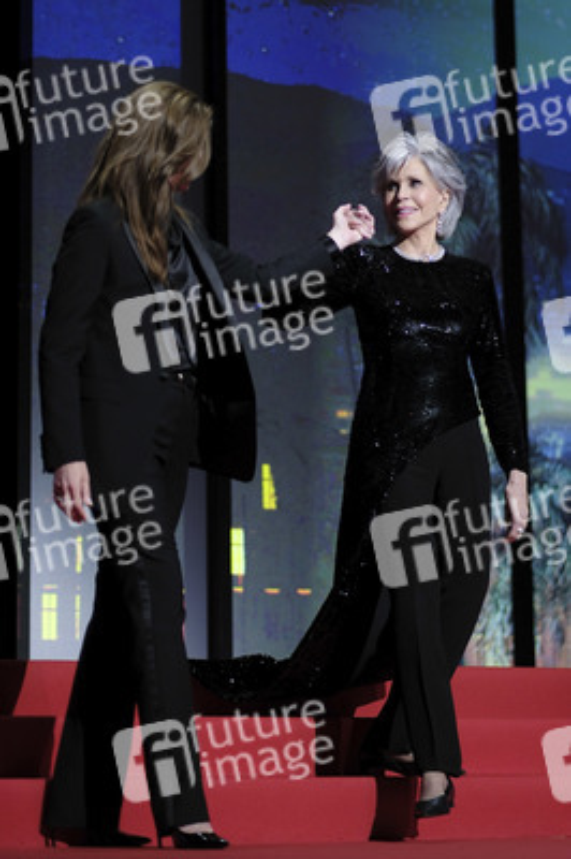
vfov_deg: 24.2
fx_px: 2002
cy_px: 430
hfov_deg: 16.2
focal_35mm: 84
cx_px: 286
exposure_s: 1/800
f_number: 1.2
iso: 1000
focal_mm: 56
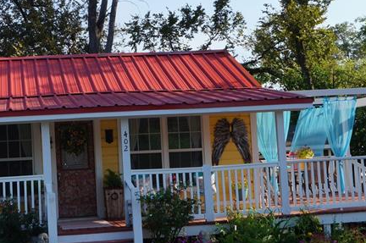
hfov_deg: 31.2
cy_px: 95
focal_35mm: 64
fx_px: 650
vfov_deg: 21.2
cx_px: 121
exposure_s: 1/100
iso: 100
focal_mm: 18
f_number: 11
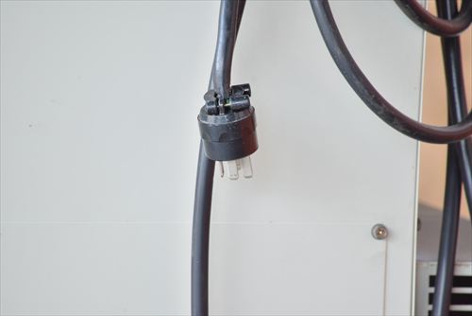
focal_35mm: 450
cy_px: 158
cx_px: 236
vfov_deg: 3.1
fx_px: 5903
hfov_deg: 4.6
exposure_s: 1/320
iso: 1250
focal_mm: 300
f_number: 6.3
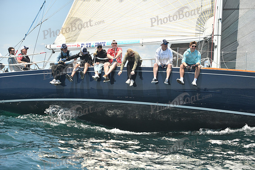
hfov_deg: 28.8
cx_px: 128
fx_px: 496
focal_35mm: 70
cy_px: 85
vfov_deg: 19.5
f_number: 5
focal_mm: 70
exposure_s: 1/640
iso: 320
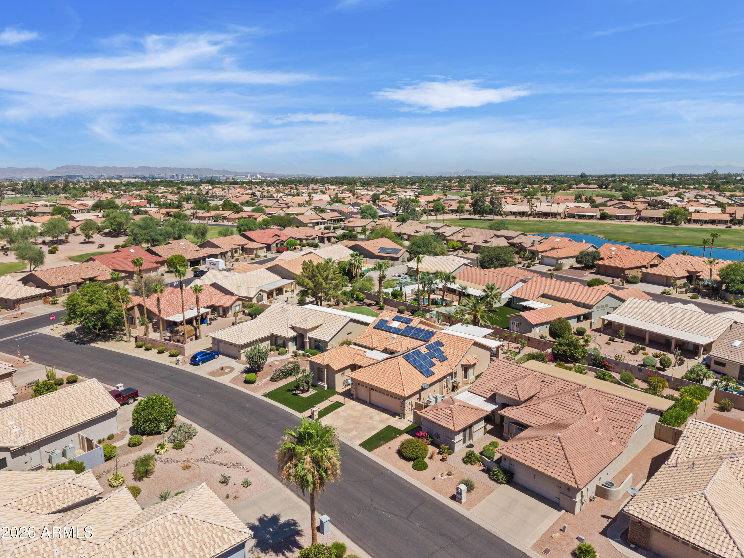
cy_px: 279
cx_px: 372
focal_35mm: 24
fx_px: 516
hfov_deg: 71.6
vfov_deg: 56.8
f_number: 1.8
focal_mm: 8.67
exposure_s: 1/5000
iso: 160
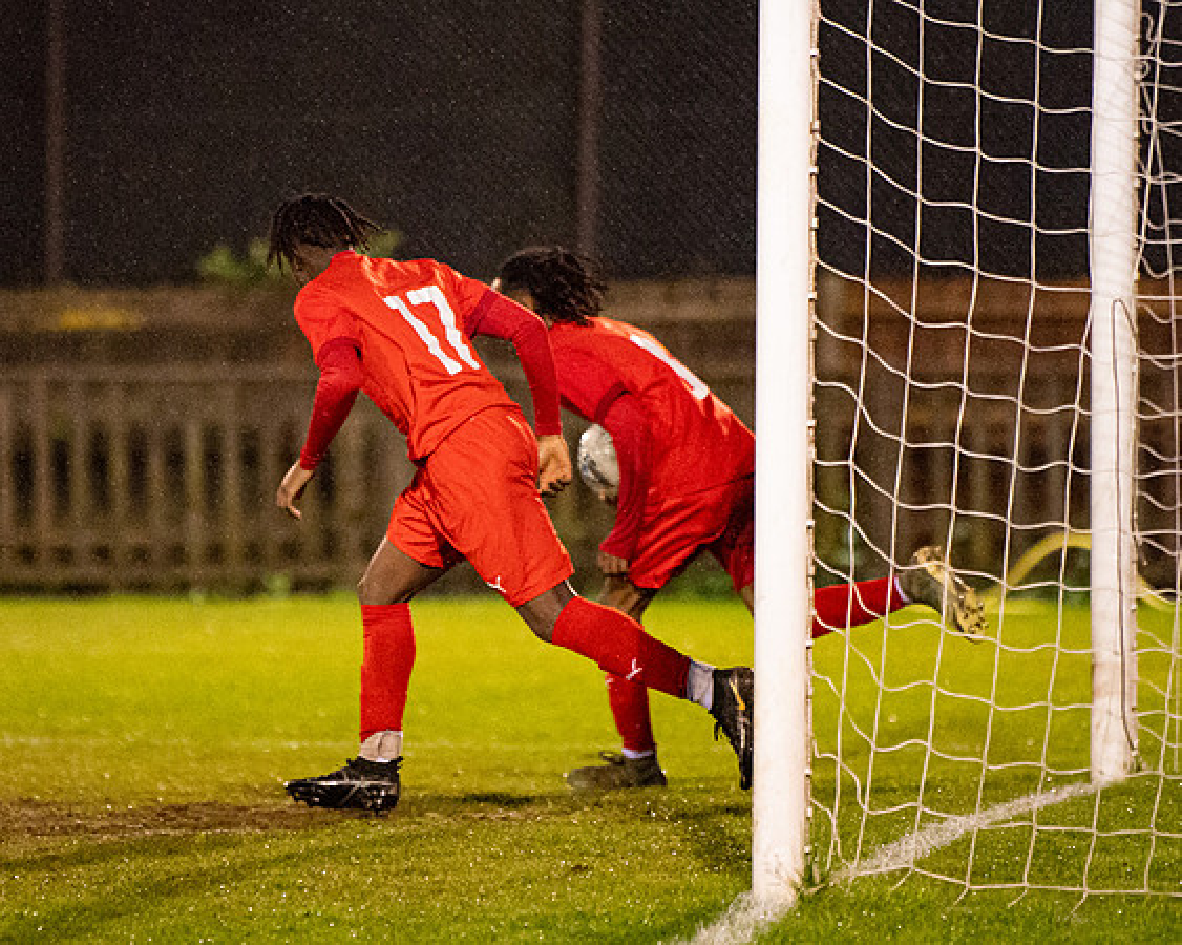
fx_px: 12595
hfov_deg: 5.4
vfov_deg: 4.3
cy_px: 480
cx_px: 591
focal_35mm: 360
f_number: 2.8
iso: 8000
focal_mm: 200
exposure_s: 1/1250
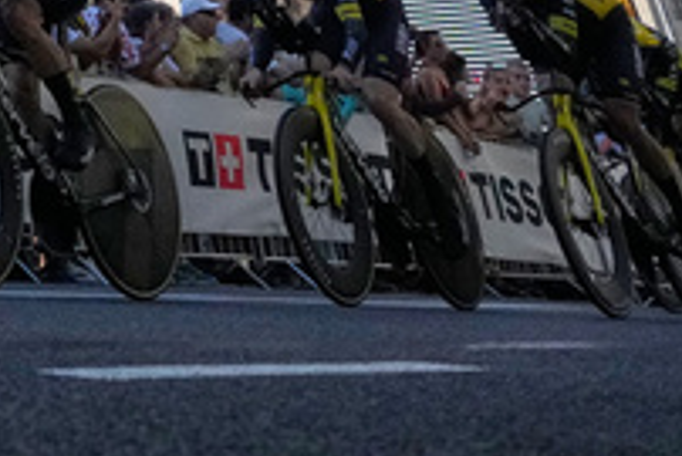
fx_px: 1536
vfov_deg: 12.9
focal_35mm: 81
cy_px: -638
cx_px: -520
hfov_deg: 19.3
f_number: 2.8
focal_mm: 16
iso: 3200
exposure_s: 1/25600
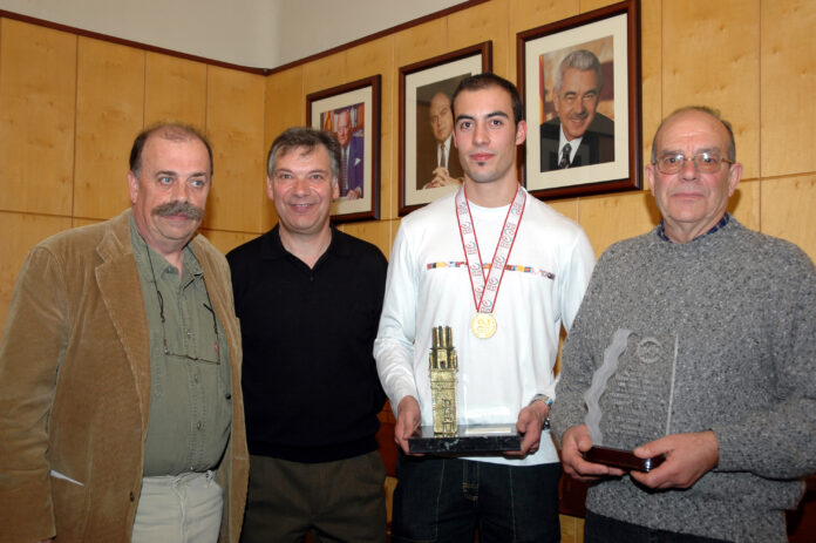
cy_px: 272
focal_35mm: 40
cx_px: 408
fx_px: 917
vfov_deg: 33.0
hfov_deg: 48.0
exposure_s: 1/60
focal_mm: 27
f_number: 4
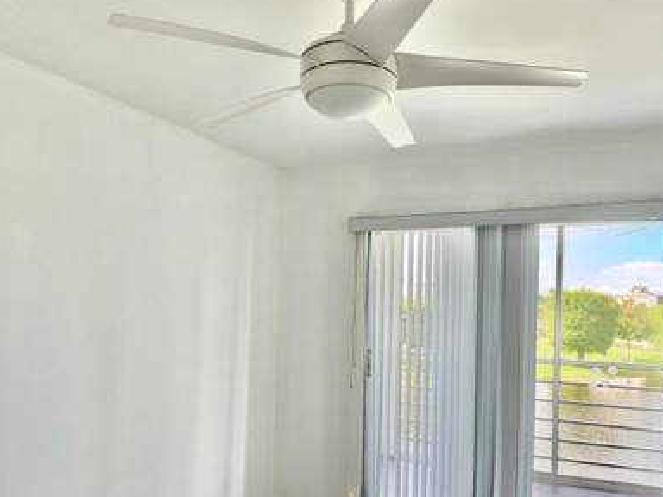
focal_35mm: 30
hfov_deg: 60.0
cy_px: 299
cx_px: 328
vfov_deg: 46.5
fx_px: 575
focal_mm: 6.93
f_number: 1.8
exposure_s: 1/208
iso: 64
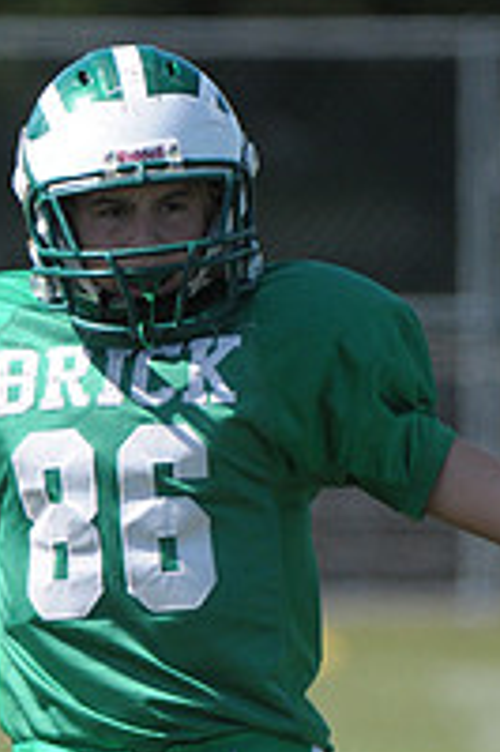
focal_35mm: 1351
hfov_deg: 1.0
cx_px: 190
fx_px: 28192
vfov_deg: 1.5
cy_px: 936
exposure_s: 1/3200
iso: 640
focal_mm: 310
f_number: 4
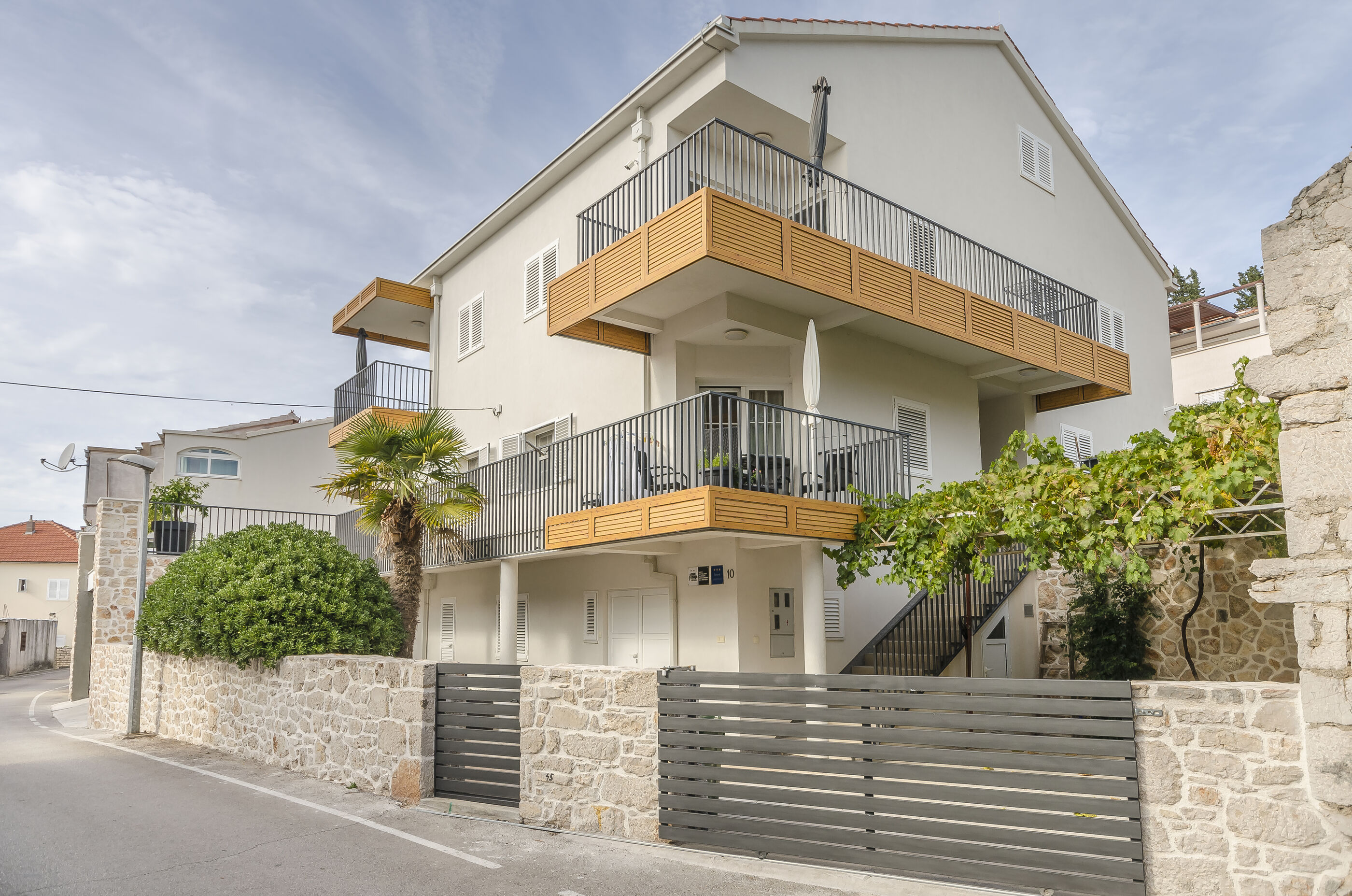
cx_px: 676
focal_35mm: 21
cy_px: 448
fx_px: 787
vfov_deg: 59.3
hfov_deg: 81.3
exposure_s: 1/200
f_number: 9
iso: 100
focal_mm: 14
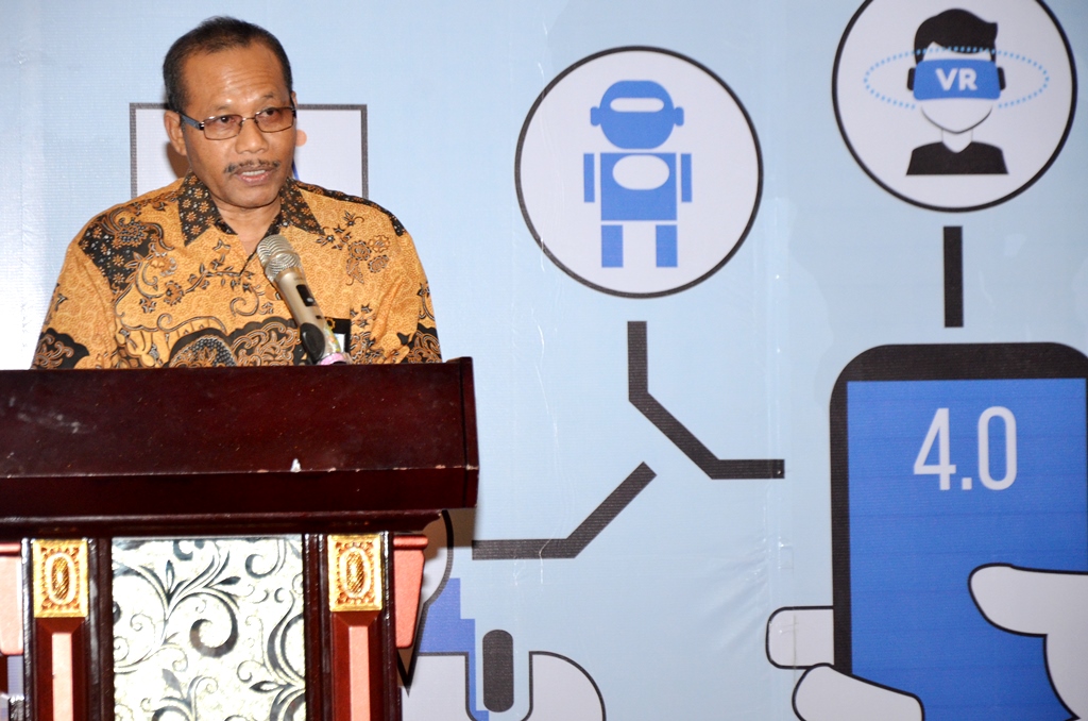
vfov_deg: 8.7
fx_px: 4750
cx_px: 544
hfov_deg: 13.1
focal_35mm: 158
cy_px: 360
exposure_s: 1/100
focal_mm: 105
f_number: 5.6
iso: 1600
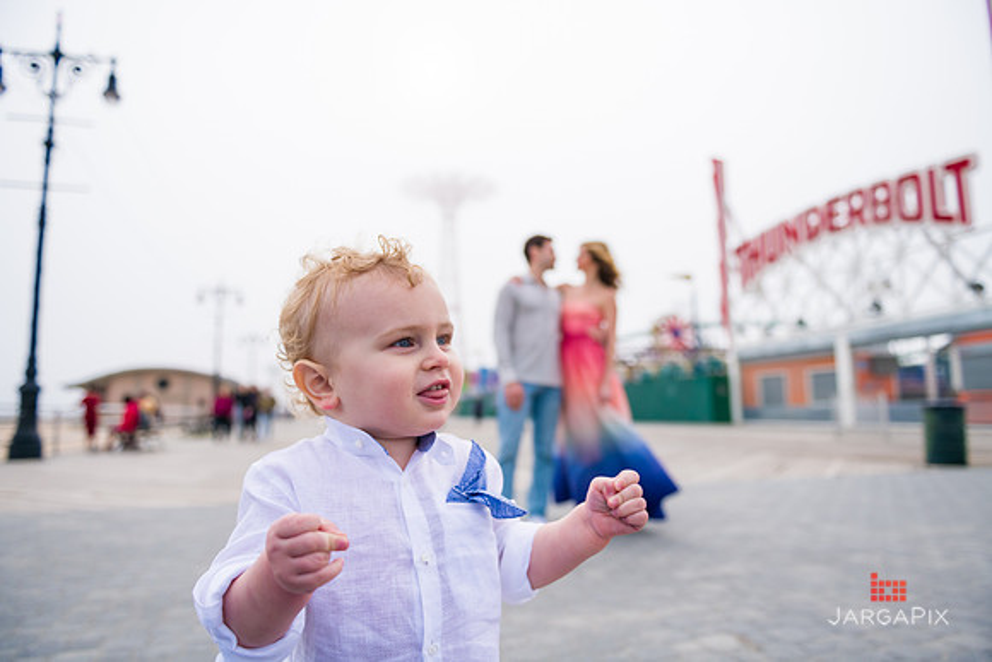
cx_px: 496
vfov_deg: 53.2
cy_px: 331
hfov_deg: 73.7
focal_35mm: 24
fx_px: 661
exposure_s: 1/4000
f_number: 3.2
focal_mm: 24
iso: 200
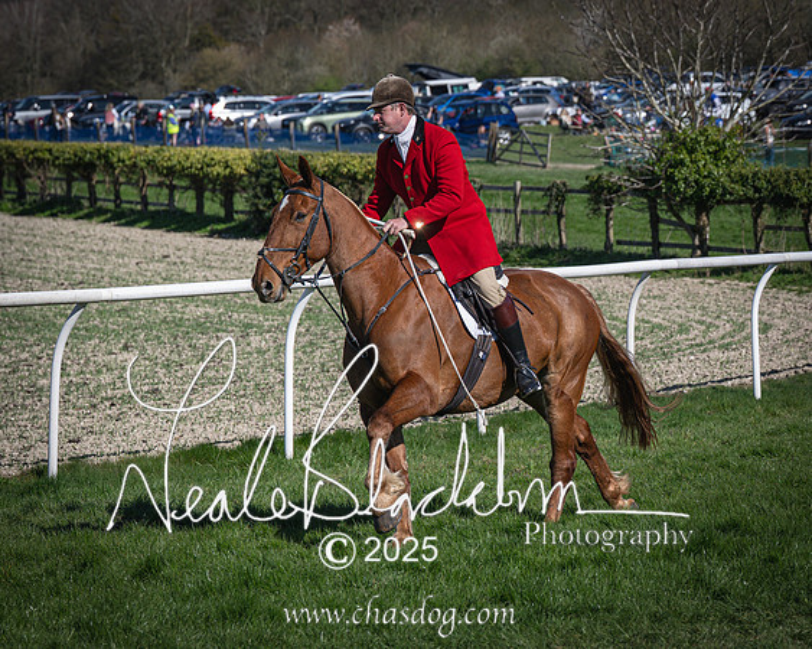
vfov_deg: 8.9
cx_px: 507
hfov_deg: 11.2
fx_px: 4150
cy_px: 338
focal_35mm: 173
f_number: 4
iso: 200
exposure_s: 1/3200
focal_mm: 86
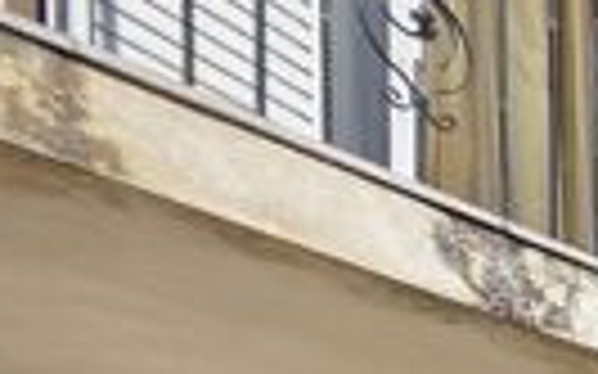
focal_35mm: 73
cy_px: 847
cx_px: 1526
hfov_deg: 14.1
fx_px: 1189
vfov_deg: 13.8
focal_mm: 2.2
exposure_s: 1/2593
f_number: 1.9
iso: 32
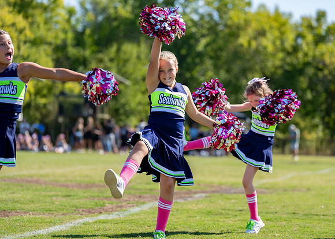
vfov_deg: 11.5
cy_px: 118
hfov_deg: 16.0
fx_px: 1189
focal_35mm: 125
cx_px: 176
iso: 200
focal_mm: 118
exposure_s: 1/2000
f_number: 2.8
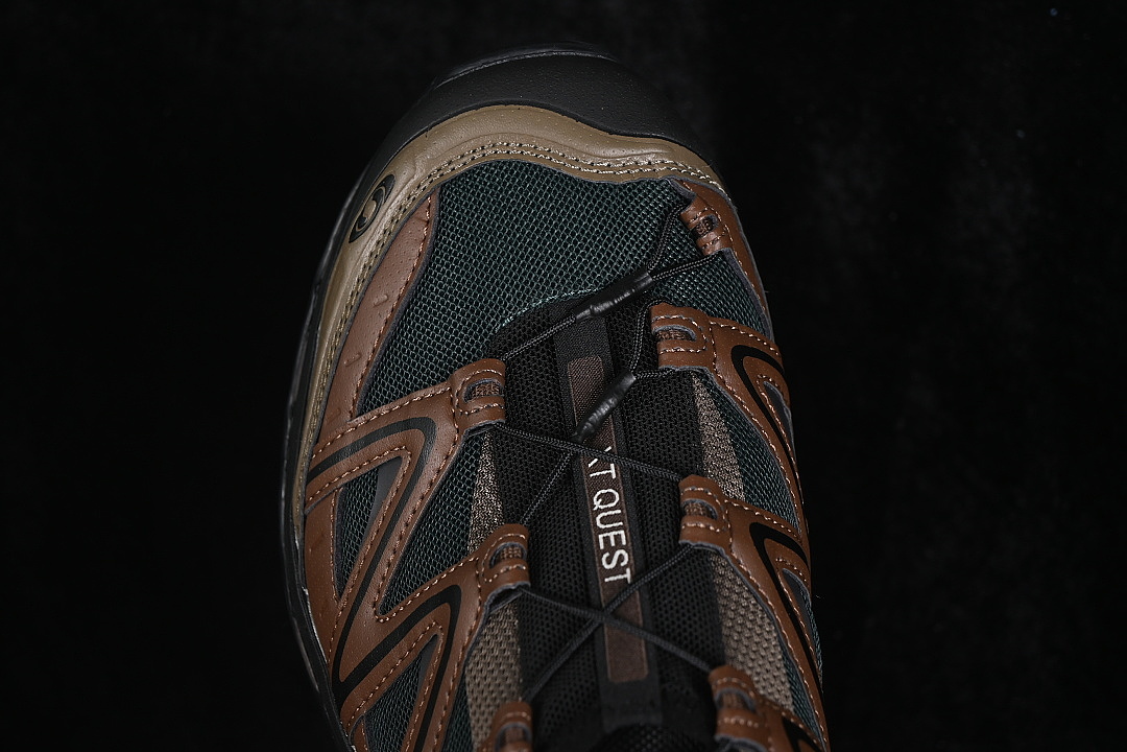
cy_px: 376
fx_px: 2348
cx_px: 564
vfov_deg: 18.2
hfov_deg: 27.0
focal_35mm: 75
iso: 160
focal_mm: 50
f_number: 6.3
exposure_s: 1/60
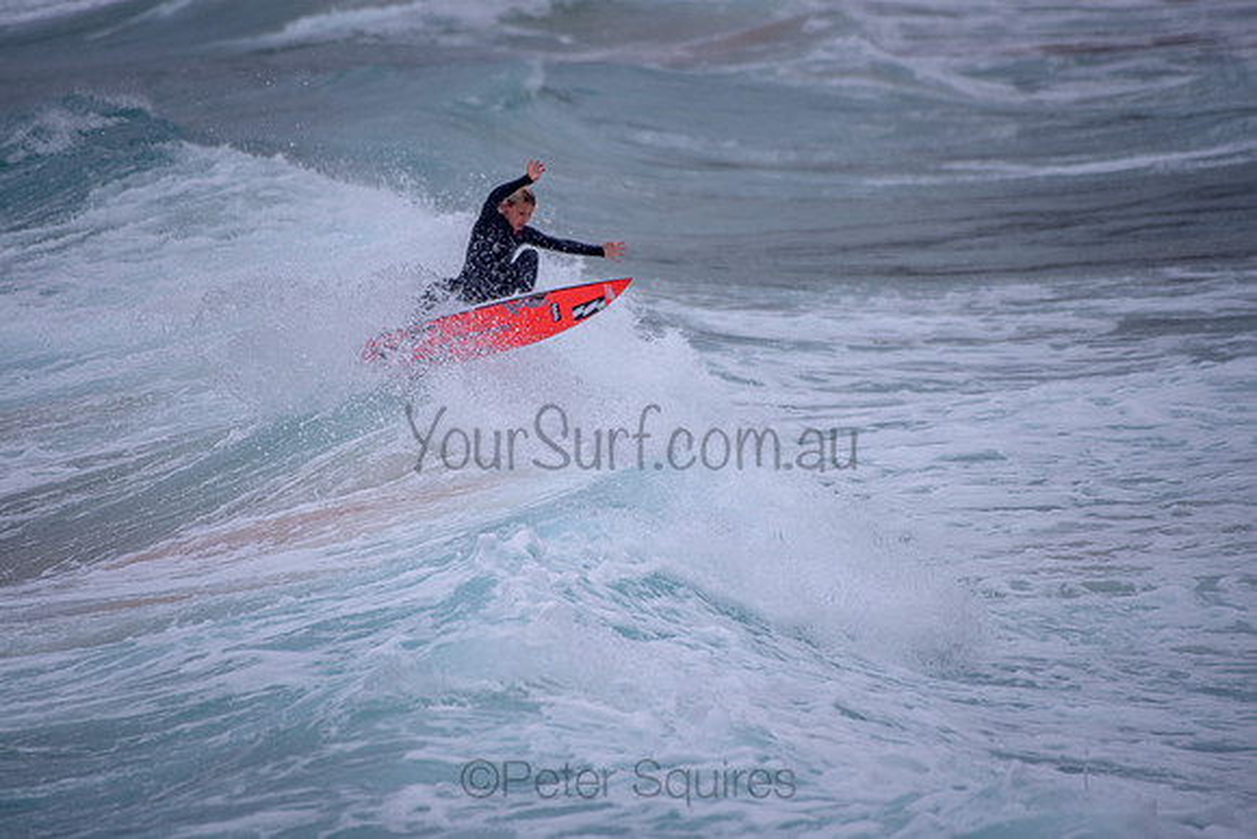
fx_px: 21409
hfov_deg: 3.4
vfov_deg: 2.2
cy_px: 325
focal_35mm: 613
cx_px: 525
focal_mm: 500
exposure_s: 1/2000
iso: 140
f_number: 5.6
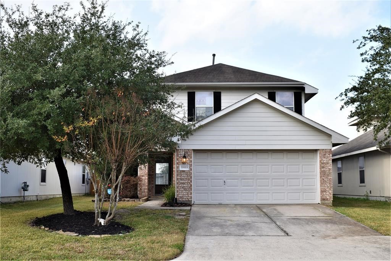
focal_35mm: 36
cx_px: 196
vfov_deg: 36.8
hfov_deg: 53.1
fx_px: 391
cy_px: 130
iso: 100
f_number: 6.3
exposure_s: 1/200
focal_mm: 24
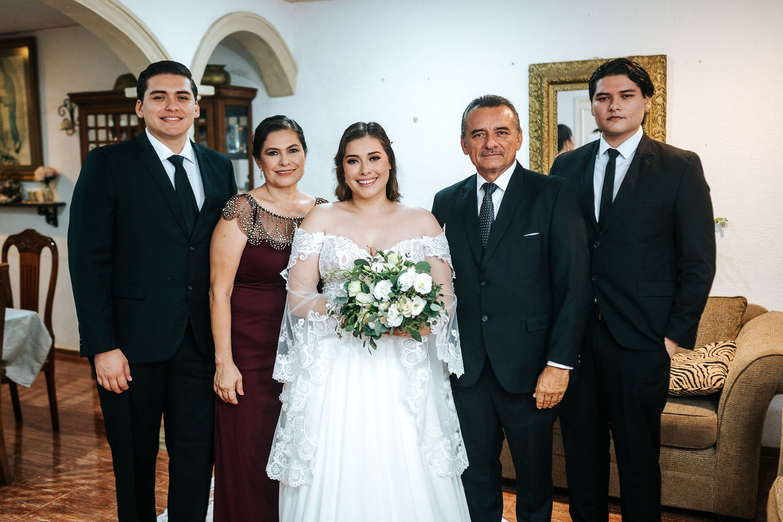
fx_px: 813
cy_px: 243
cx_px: 371
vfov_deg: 35.6
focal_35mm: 37
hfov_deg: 51.4
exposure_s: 1/160
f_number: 1.8
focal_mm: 35
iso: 1250
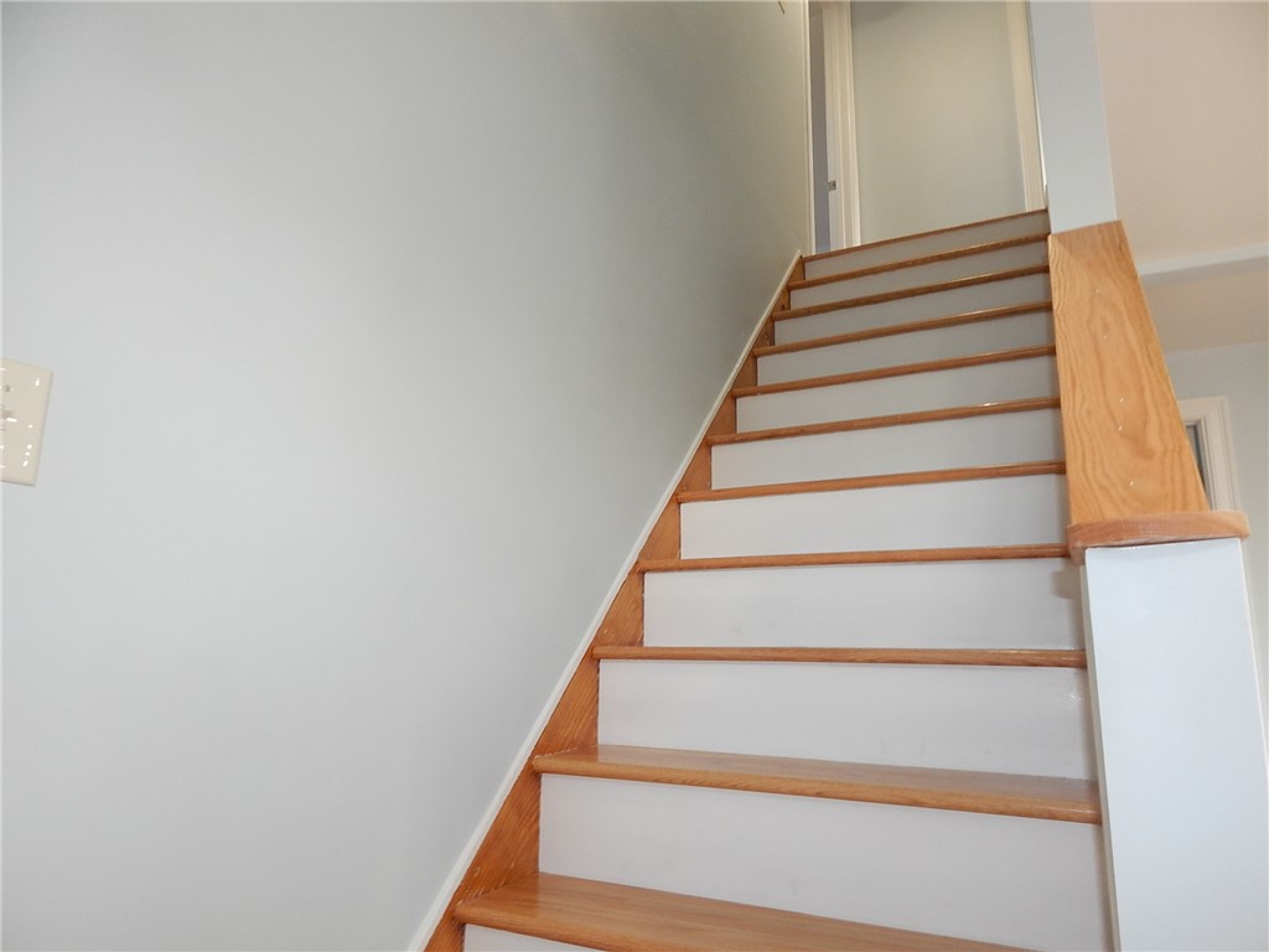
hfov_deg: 73.9
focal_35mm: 23
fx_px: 843
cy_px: 476
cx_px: 634
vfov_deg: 58.9
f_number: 3
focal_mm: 4
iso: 200
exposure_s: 1/30
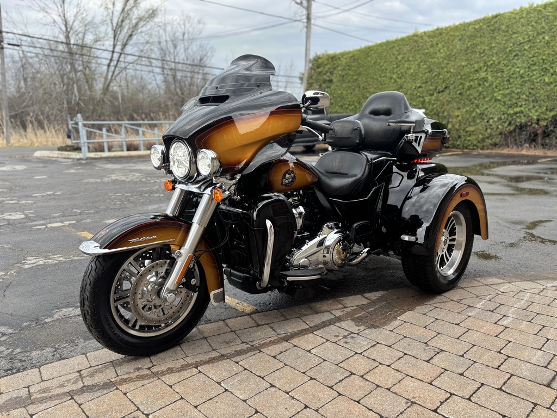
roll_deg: +1.4
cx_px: 278
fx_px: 418
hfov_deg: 67.3
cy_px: 209
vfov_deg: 53.1
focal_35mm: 26
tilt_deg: -12.0
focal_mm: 5.96
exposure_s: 1/250
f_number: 1.6
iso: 40
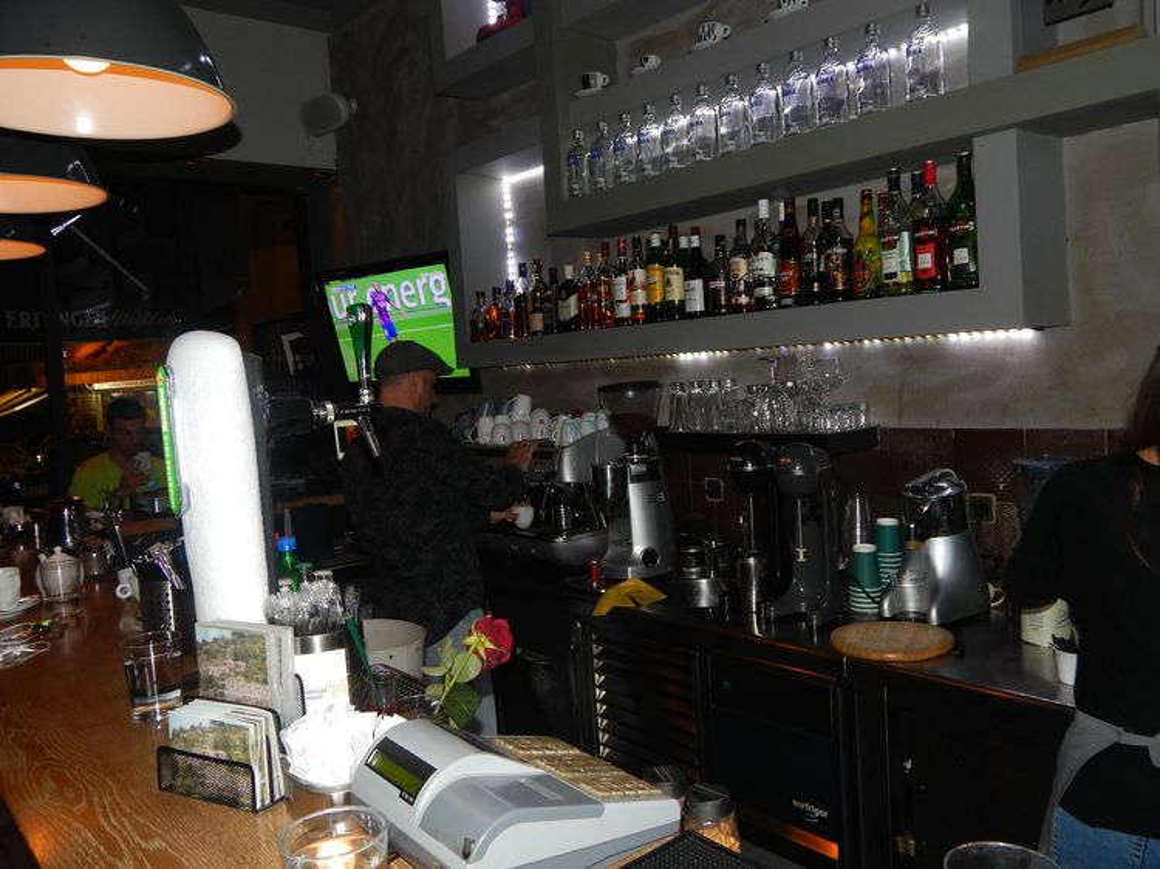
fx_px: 938
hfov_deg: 63.5
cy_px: 434
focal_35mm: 28
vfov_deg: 49.7
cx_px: 580
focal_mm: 5.1
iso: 200
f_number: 3.2
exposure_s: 1/30
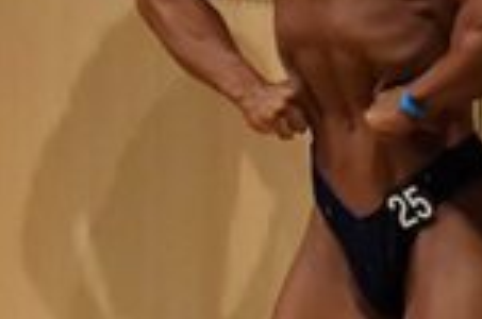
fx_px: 16487
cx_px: -206
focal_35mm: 1234
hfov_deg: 1.7
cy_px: 175
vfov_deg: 1.1
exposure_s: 1/400
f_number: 5.6
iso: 9000
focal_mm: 160
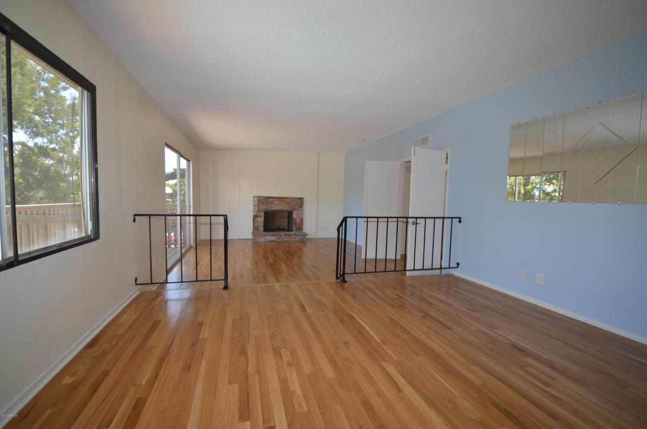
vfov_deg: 77.1
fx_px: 269
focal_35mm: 15
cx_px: 324
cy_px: 214
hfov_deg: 100.5
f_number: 4
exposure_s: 1/60
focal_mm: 10
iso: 100
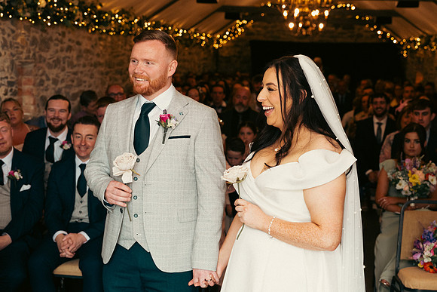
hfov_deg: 31.4
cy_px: 146
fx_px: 777
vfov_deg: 21.3
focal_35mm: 64
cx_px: 218
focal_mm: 43
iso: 640
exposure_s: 1/160
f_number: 3.5
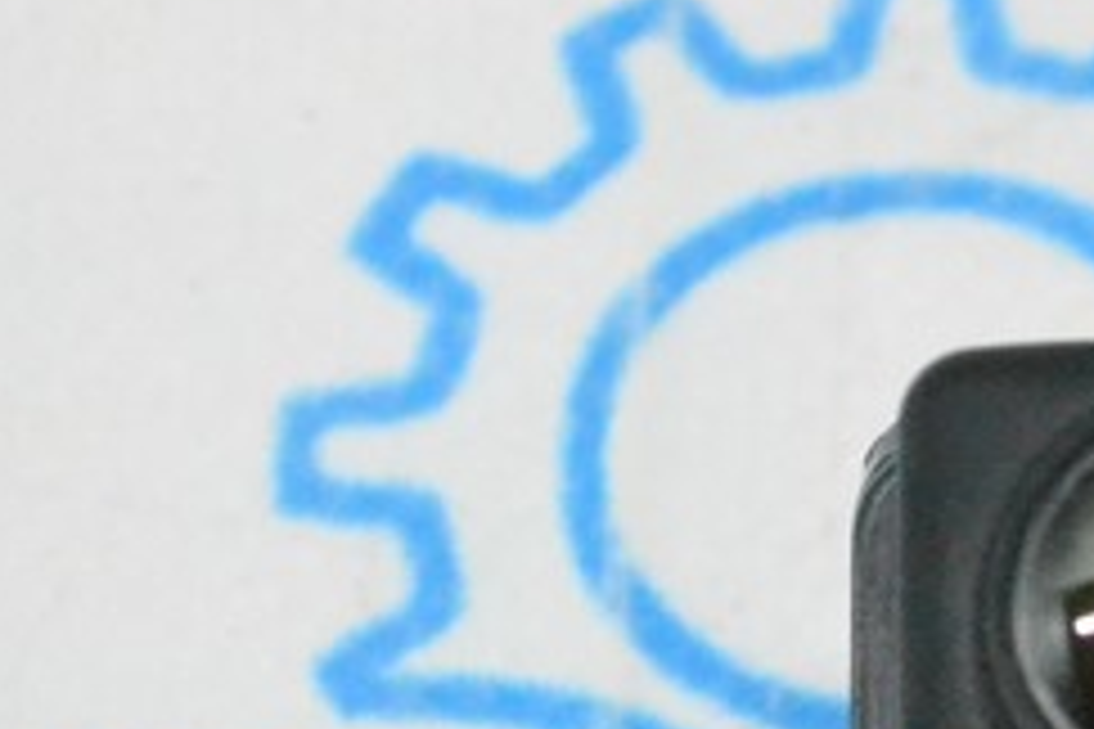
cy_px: 529
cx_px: 1270
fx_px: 10547
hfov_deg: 5.9
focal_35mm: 347
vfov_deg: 4.0
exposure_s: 1/800
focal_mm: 55
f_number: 5.6
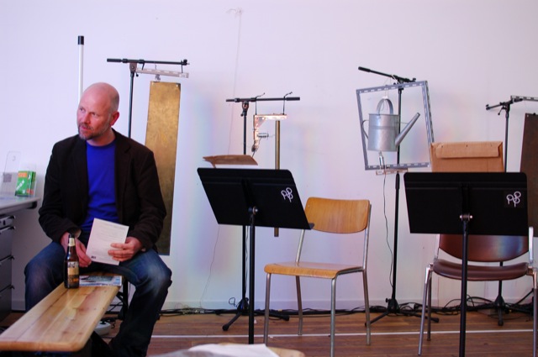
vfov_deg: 25.7
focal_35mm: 52
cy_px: 178
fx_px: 784
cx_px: 269
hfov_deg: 37.9
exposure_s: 1/40
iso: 400
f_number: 3.2
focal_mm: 35
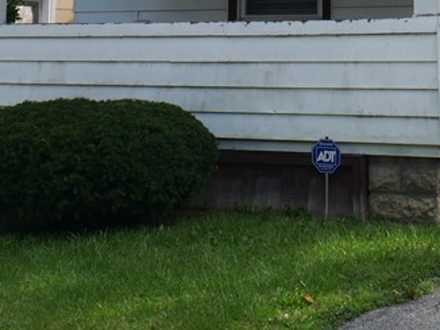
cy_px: -162
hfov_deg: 17.0
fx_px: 1437
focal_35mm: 113
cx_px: 437
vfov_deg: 12.5
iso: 200
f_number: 7.1
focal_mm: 18
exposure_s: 1/250
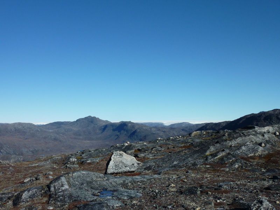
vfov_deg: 38.7
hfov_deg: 50.1
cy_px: 105
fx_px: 299
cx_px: 140
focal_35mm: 37
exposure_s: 1/640
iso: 80
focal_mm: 6.1
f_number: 5.6
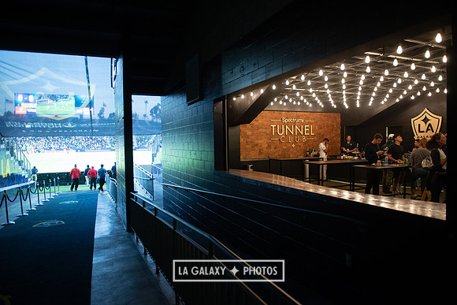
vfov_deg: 53.2
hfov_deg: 73.7
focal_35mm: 24
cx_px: 228
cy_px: 152
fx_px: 305
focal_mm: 24
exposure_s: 1/100
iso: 2000
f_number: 2.8
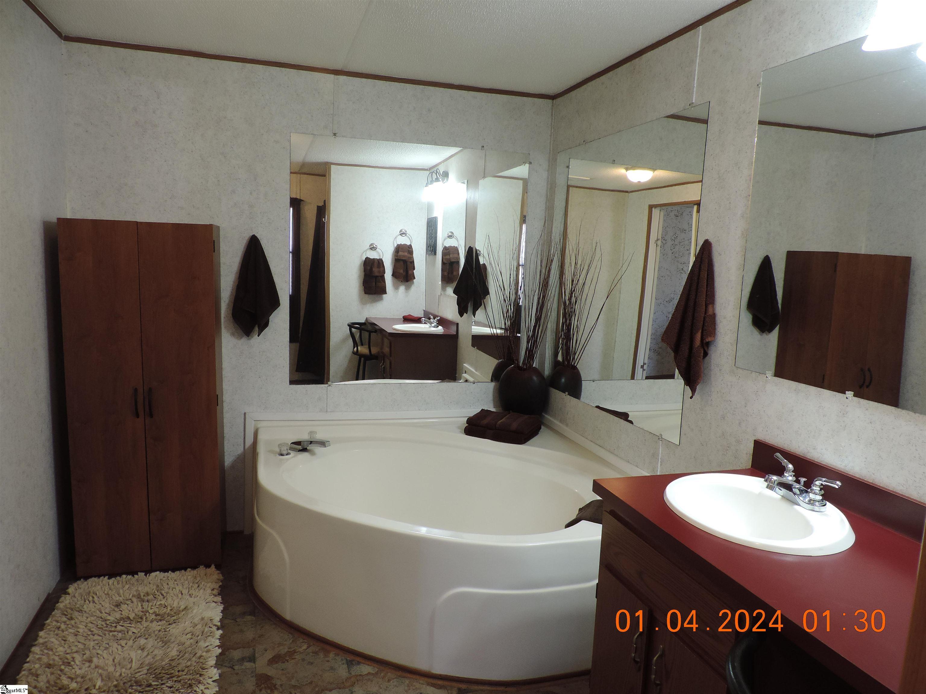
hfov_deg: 71.6
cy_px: 347
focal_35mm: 24
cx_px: 463
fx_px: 642
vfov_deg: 56.8
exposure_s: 1/30
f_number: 3
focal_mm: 4.3
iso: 140
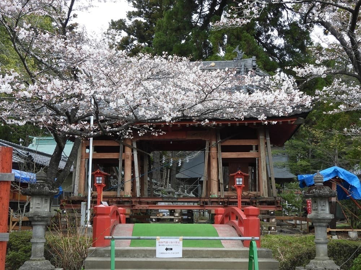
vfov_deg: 30.9
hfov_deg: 40.4
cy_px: 135
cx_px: 180
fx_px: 490
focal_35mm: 47
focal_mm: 8.4
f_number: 3.2
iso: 100
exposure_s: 1/320
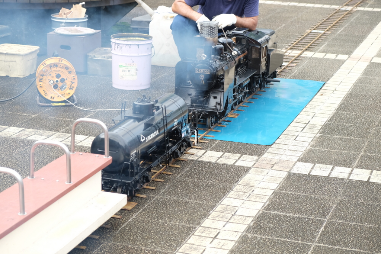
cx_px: 190
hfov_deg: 24.5
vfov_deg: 16.5
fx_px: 878
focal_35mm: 83
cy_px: 127
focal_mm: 55
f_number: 4
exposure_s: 1/140
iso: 200
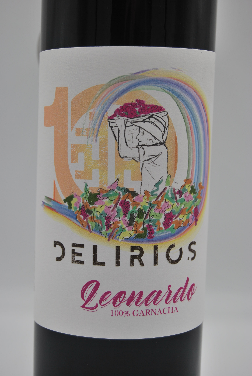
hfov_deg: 17.5
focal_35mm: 78
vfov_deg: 26.0
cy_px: 188
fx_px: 817
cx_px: 126
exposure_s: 1/160
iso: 100
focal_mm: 52
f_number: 7.1
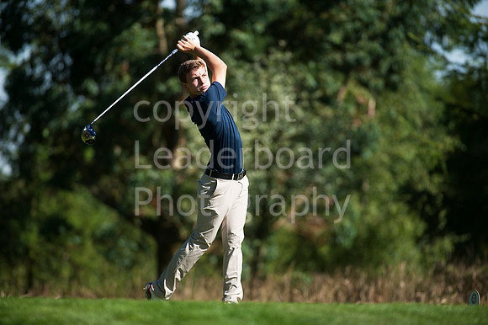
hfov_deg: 6.9
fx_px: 4064
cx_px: 244
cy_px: 162
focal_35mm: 300
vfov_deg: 4.6
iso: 200
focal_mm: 300
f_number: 4
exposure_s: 1/1600
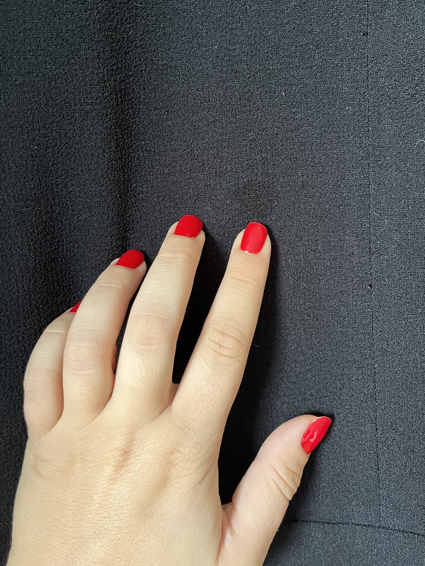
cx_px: 239
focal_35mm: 32
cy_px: 239
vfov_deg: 56.6
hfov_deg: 44.1
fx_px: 524
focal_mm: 5.1
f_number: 1.6
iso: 320
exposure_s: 1/60
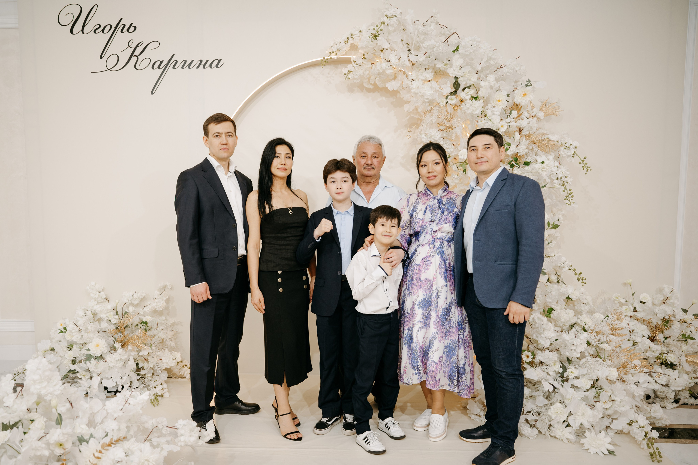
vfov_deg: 49.1
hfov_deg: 68.8
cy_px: 253
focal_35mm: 26
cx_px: 317
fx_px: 508
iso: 320
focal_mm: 24
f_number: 2.8
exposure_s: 1/160
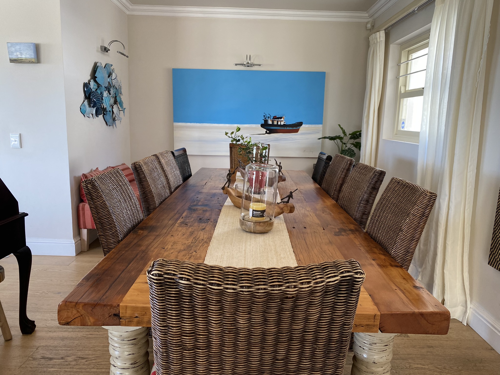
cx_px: 250
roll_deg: -2.0
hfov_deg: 67.3
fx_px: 376
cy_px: 188
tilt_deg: -11.2
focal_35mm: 26
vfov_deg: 53.1
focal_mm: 4.25
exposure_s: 1/100
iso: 100
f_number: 1.8
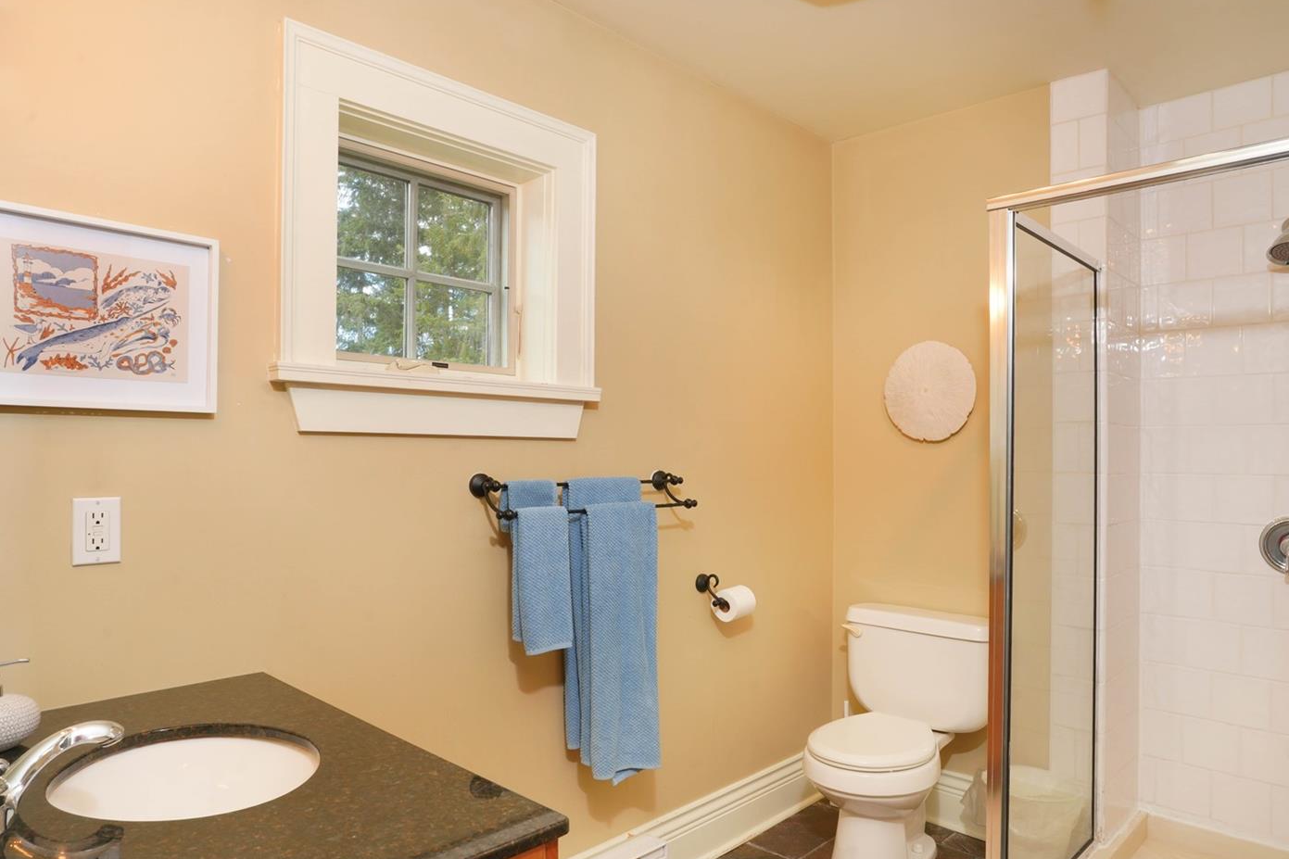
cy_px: 471
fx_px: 823
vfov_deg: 55.0
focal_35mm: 23
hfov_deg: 76.0
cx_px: 696
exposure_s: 1/80
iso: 500
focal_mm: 20
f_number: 5.6
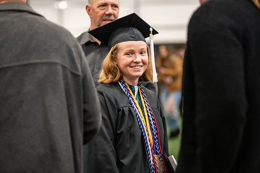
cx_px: 130
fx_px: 845
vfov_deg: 11.7
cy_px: 86
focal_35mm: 117
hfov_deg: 17.5
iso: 3200
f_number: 3.2
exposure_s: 1/200
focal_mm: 116
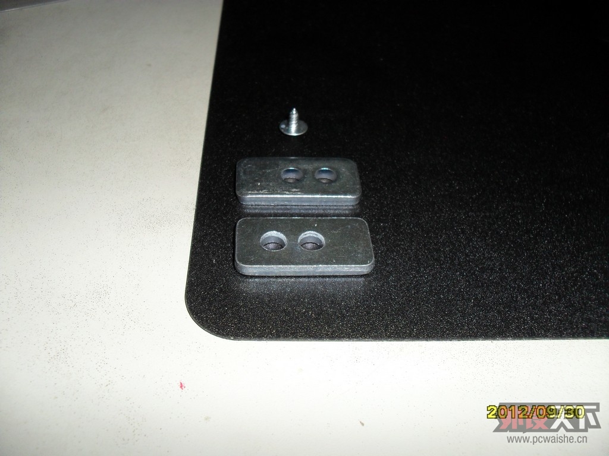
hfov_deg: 52.6
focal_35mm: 35
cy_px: 228
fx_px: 616
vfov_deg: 40.7
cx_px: 304
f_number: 3.2
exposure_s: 1/45
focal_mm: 6.3
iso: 200
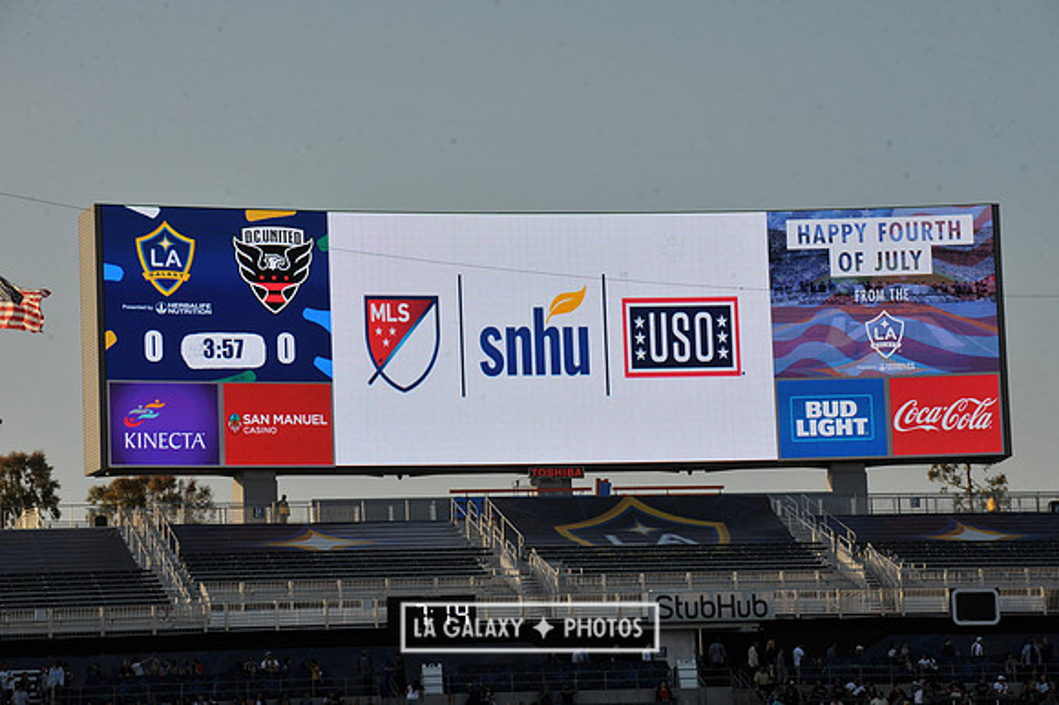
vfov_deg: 10.1
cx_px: 530
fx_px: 3969
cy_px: 352
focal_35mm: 135
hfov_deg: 15.2
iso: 400
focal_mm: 135
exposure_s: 1/640
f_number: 13
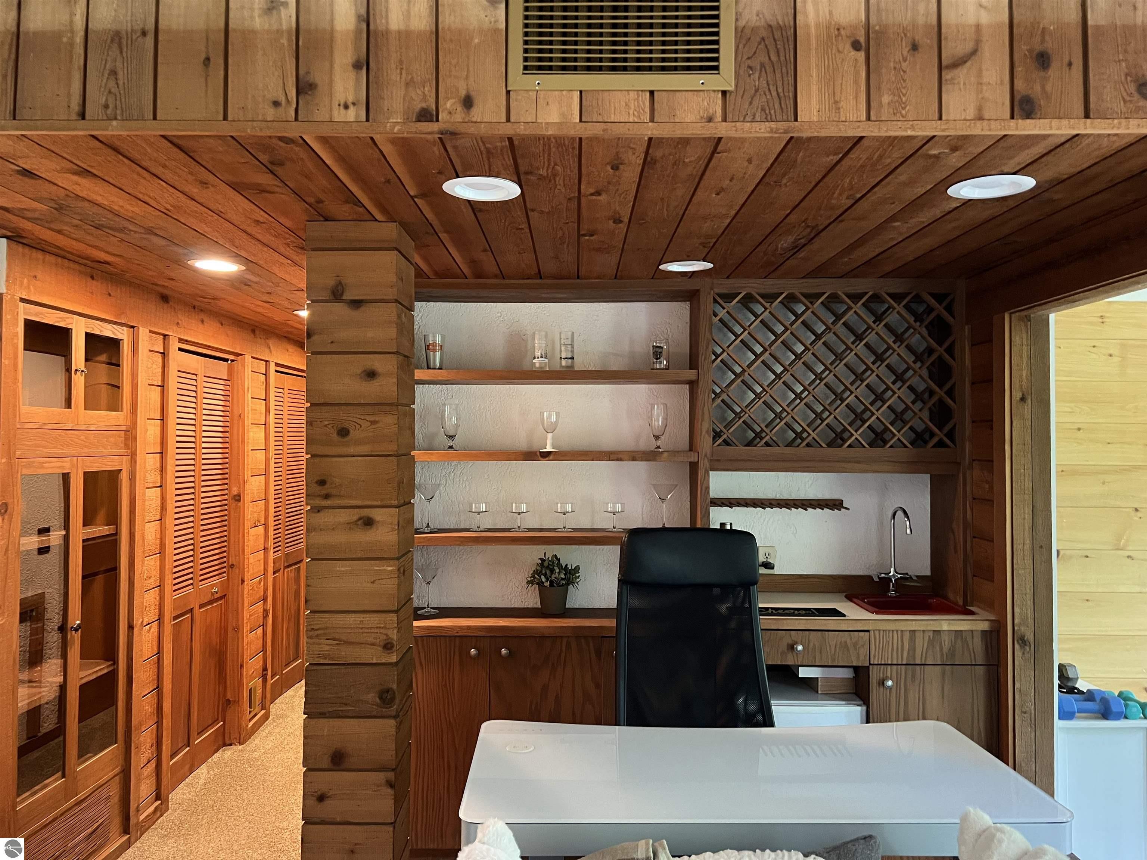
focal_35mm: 26
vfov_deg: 53.1
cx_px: 574
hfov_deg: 67.3
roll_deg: +0.3
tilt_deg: +1.4
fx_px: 862
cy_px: 430
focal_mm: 5.7
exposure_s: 1/40
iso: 400
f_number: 1.5
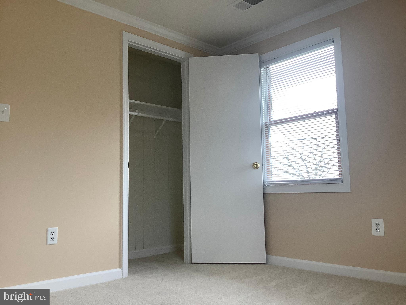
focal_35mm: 31
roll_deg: +1.8
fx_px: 364
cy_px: 152
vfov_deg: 45.4
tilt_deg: +5.6
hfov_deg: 58.4
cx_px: 203
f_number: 2.4
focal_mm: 3.3
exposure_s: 1/120
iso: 50
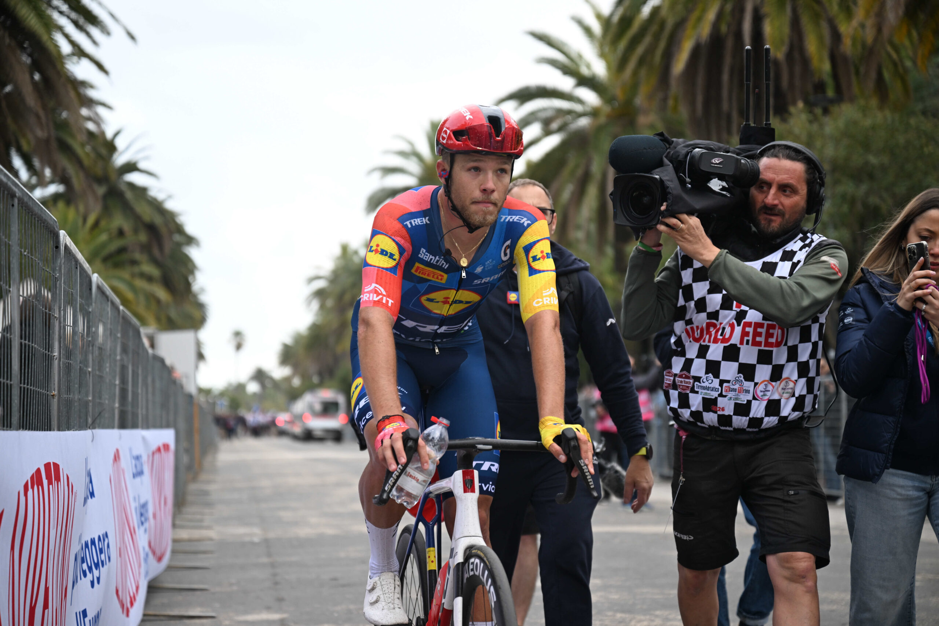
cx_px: 470
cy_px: 313
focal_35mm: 70
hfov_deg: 28.8
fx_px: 1826
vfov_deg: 19.5
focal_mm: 70
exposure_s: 1/800
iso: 320
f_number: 2.8
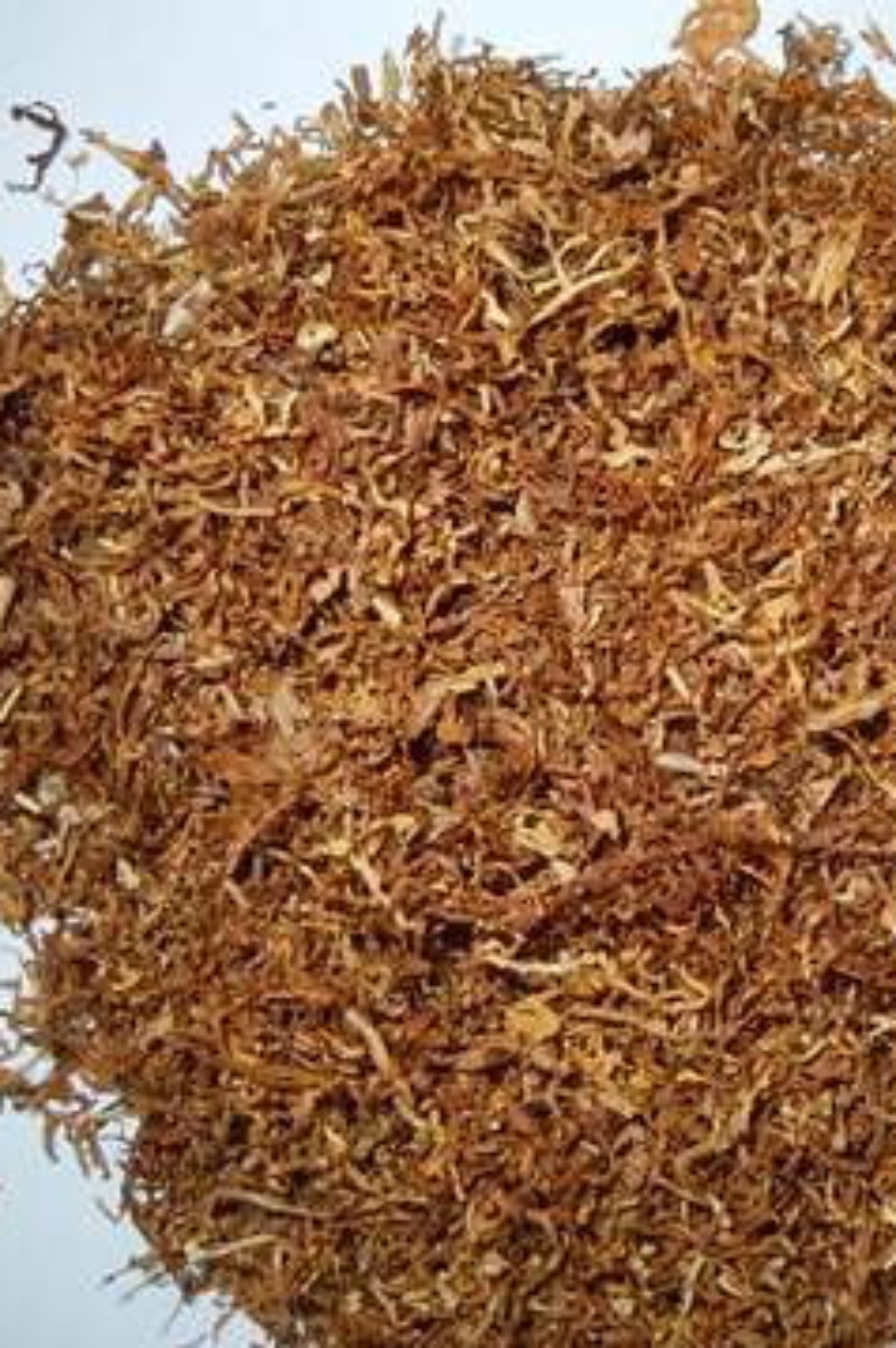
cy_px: 676
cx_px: 809
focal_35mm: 48
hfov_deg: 27.0
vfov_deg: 41.1
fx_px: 1795
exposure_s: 1/30
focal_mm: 5.9
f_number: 4
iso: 100
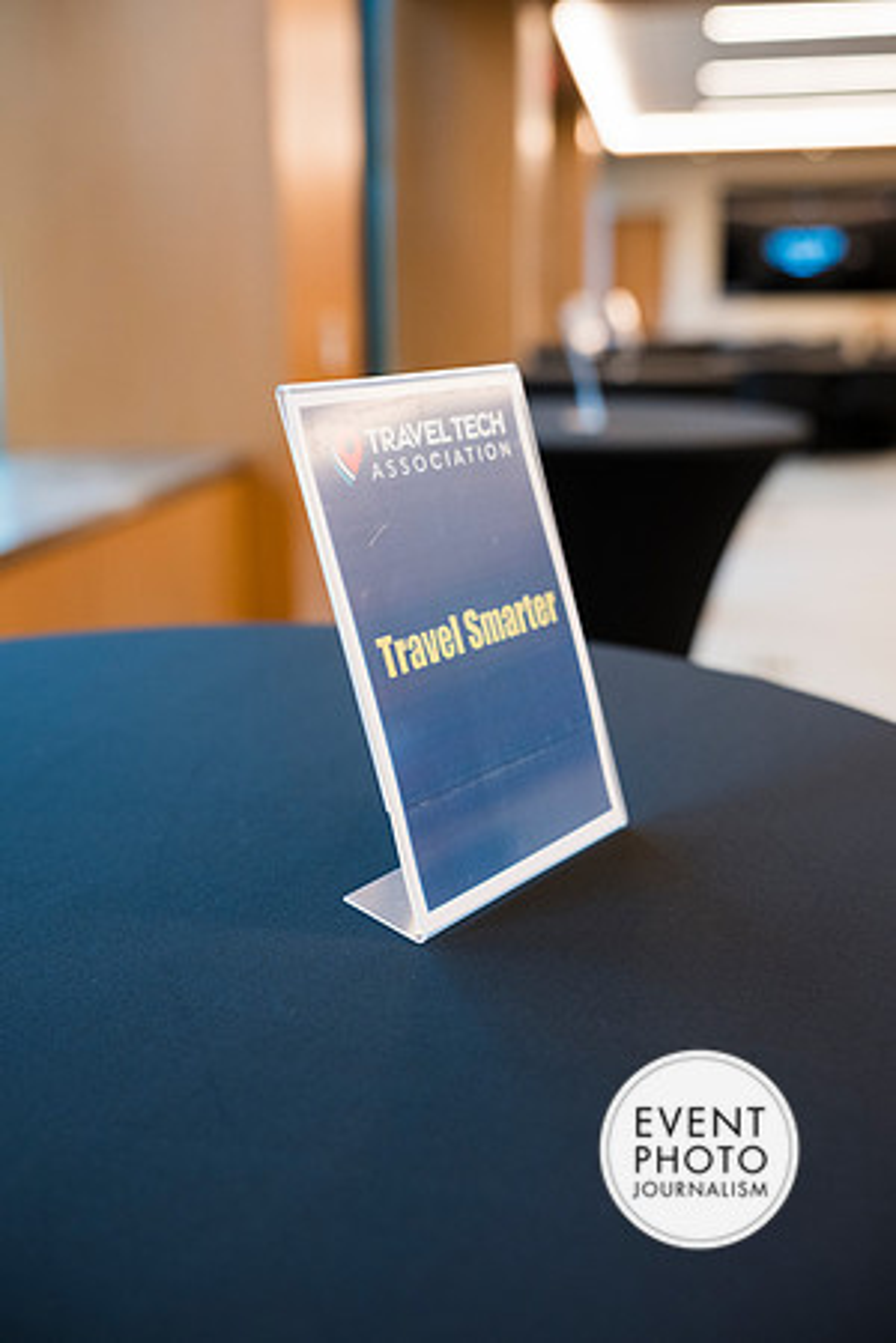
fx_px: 1307
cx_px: 448
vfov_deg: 54.4
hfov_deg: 37.9
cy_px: 672
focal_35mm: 35
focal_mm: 35
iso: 1400
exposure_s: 1/200
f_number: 3.2
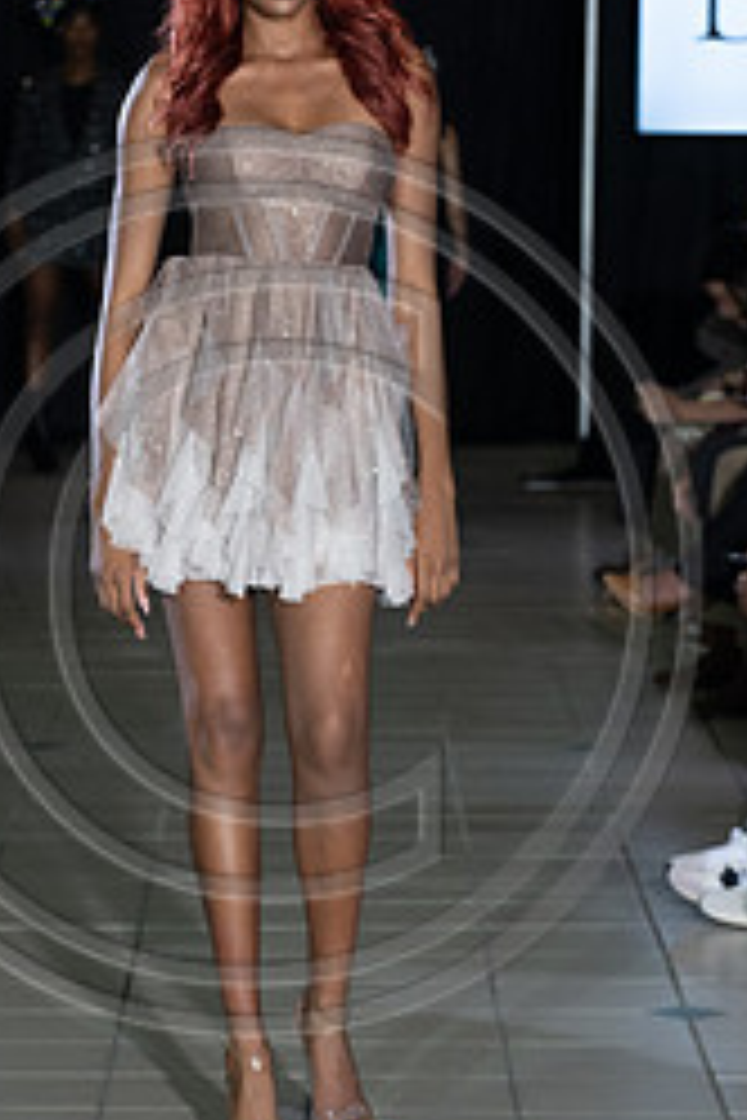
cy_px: 580
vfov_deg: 11.2
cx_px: 248
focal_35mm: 184
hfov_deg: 7.5
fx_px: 5727
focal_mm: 102
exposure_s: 1/160
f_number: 5
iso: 1250
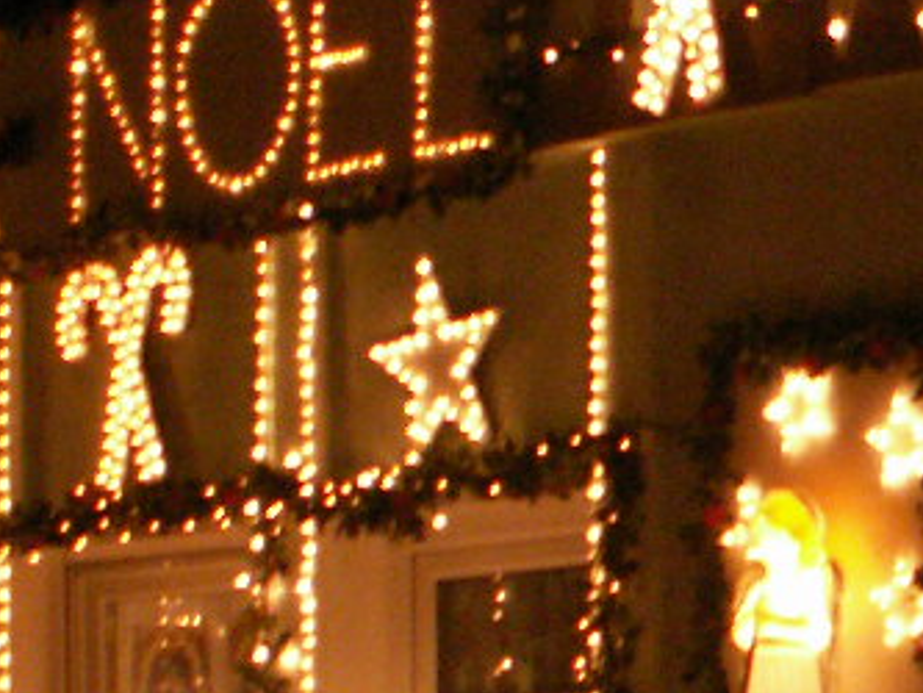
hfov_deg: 11.3
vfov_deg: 8.8
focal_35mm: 168
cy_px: 563
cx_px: 1414
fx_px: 4481
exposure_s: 1/4
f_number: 2.8
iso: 160
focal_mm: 5.86
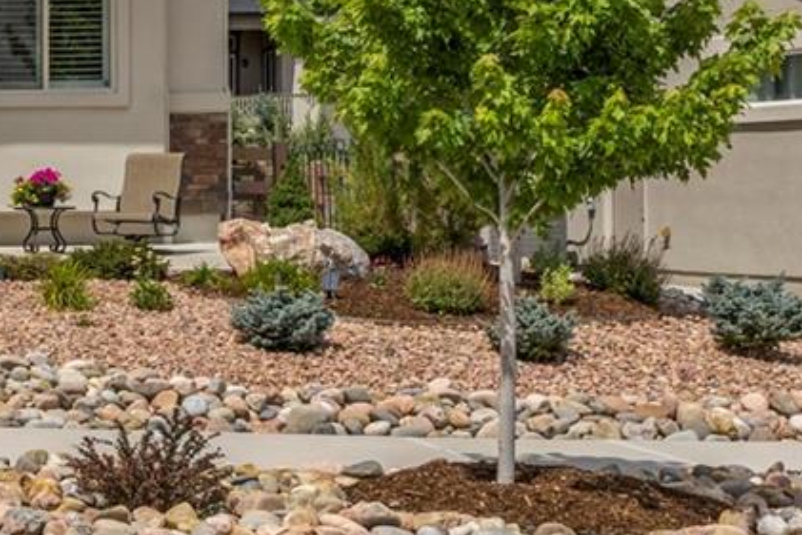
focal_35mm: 79
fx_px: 1766
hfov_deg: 21.9
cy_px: -211
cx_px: -349
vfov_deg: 16.1
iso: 125
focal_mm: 13.9
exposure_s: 1/500
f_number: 8
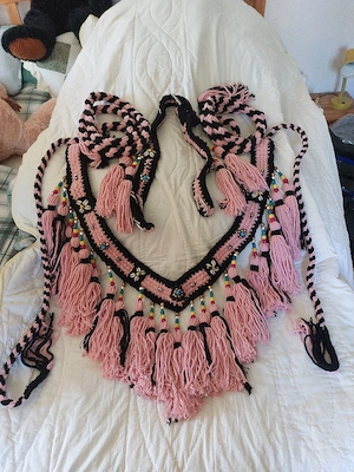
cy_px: 236
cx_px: 177
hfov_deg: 54.9
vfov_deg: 69.4
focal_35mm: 25
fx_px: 341
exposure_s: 1/50
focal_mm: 5.23
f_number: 1.8
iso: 320
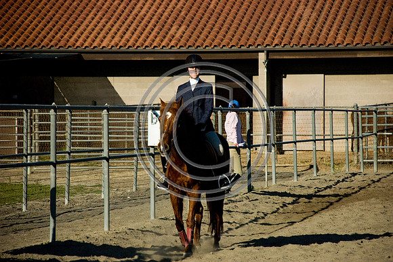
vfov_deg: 6.8
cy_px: 131
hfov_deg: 10.2
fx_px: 2209
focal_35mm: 202
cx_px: 196
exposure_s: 1/1600
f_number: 5.6
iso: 800
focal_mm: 135
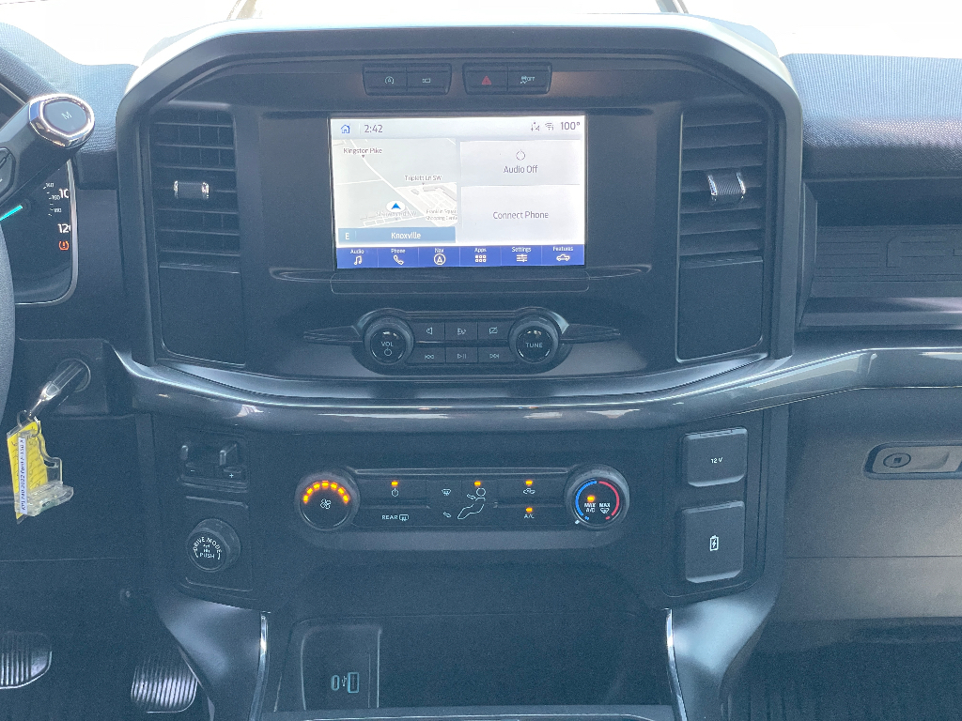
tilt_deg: -26.9
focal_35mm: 52
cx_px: 481
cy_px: 360
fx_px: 1445
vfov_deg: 28.0
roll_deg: +1.1
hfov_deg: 36.8
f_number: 2
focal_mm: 6
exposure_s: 1/104
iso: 250
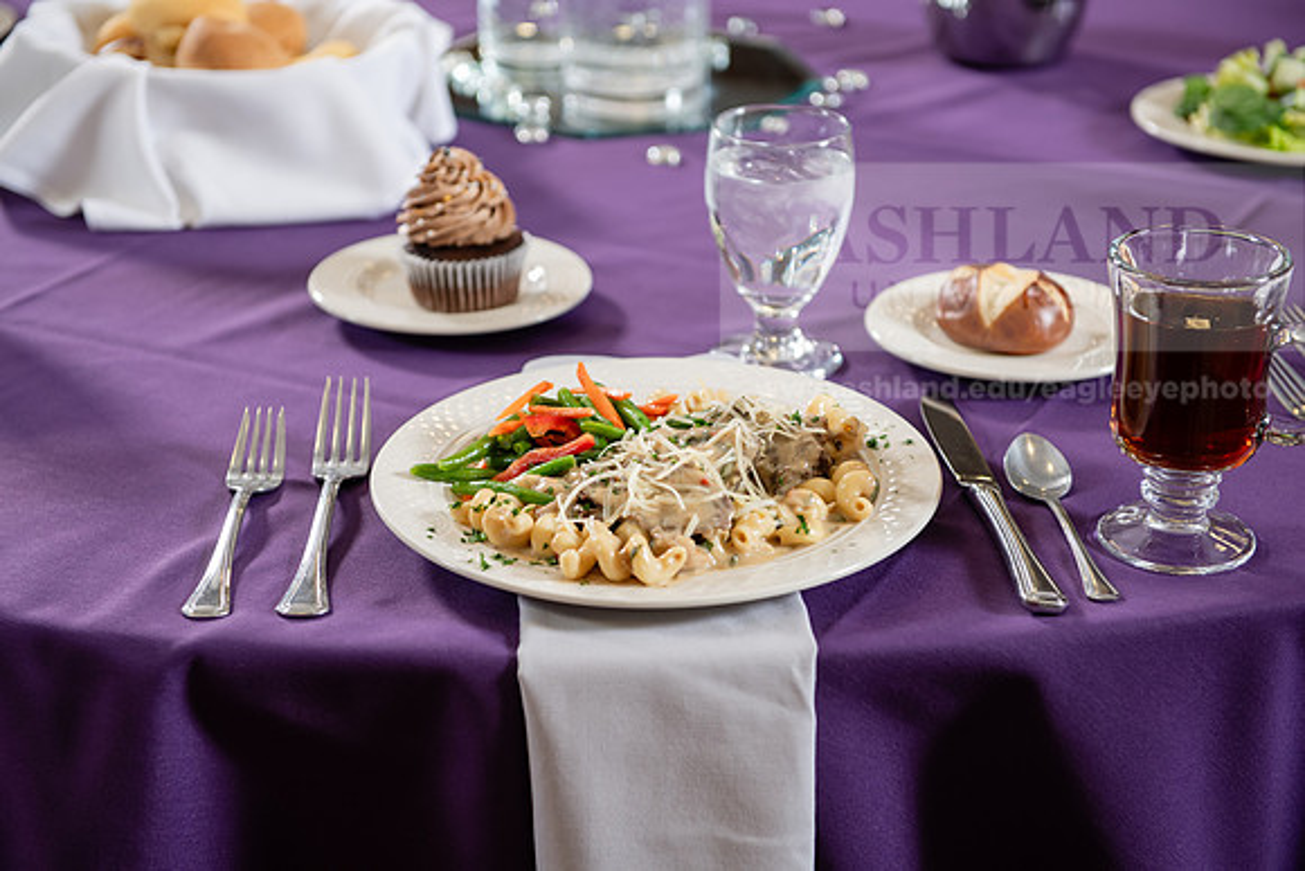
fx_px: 2538
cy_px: 436
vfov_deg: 19.5
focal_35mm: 70
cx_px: 652
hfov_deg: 28.8
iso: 400
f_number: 4
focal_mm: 70
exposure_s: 1/200
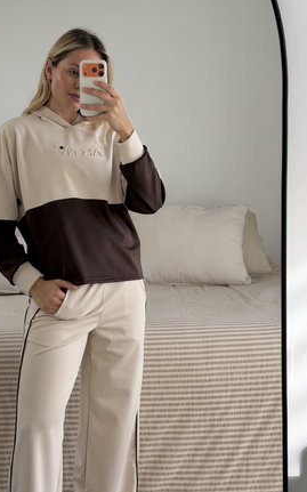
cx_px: 87
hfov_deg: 20.5
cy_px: 220
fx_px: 844
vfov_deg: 32.5
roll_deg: +1.1
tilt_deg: -16.3
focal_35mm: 63
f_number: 1.78
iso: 50
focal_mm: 6.76
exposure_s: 1/176
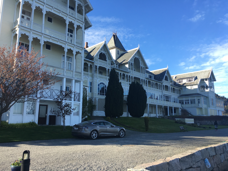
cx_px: 114
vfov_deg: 48.2
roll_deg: -0.2
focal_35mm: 29
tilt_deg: +9.6
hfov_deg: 61.7
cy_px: 86
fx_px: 191
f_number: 2.2
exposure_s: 1/574
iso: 25
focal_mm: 4.15
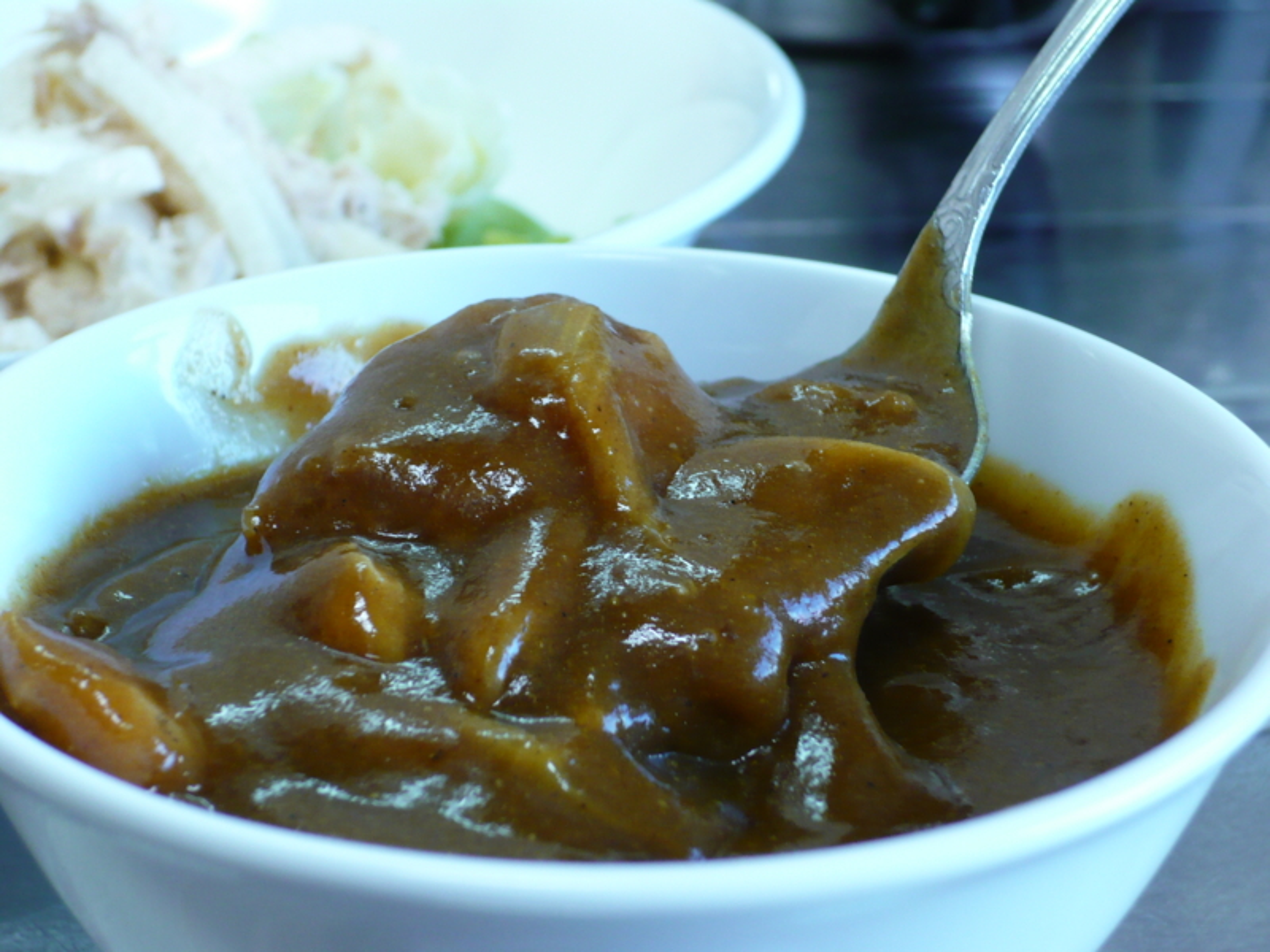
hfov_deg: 27.8
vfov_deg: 21.0
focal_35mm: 70
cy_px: 476
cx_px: 635
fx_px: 2568
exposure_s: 1/25
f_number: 4
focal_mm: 11.5
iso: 200
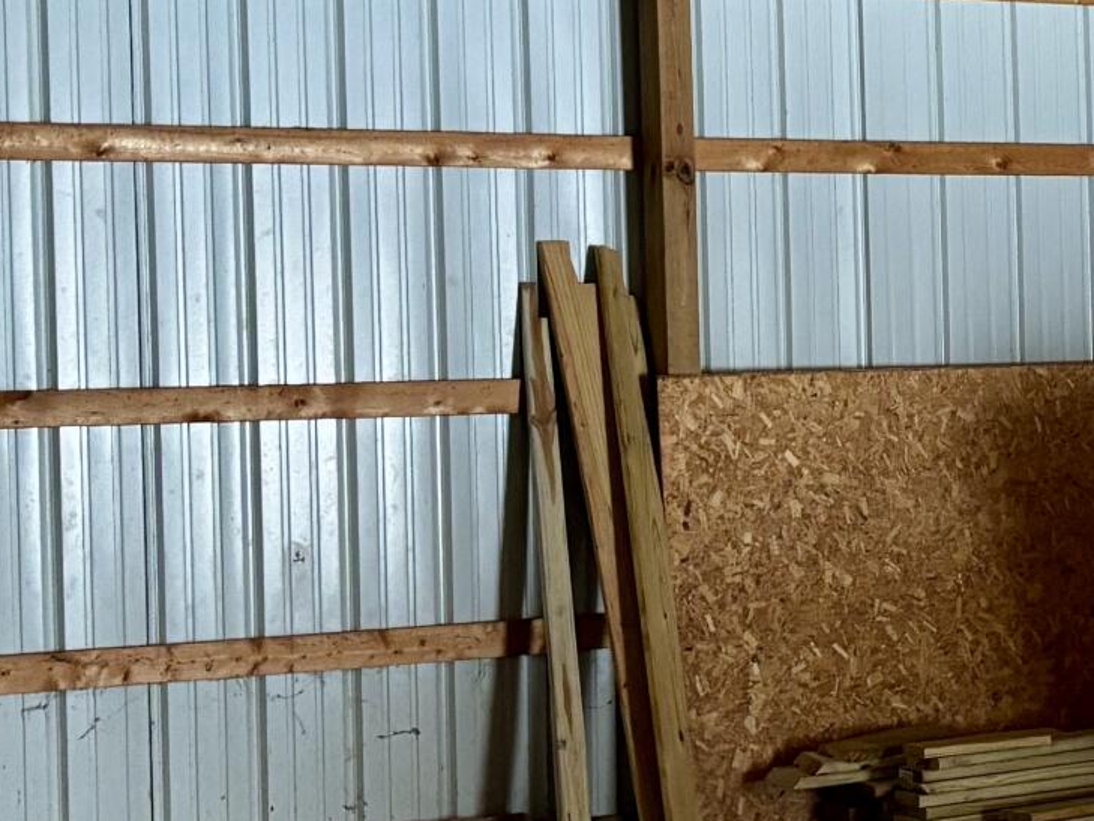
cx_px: 1316
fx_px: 3382
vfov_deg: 13.8
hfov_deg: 17.5
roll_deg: +0.9
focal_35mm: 107
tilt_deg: -4.2
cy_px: 413
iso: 500
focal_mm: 5.96
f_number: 1.6
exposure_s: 1/60
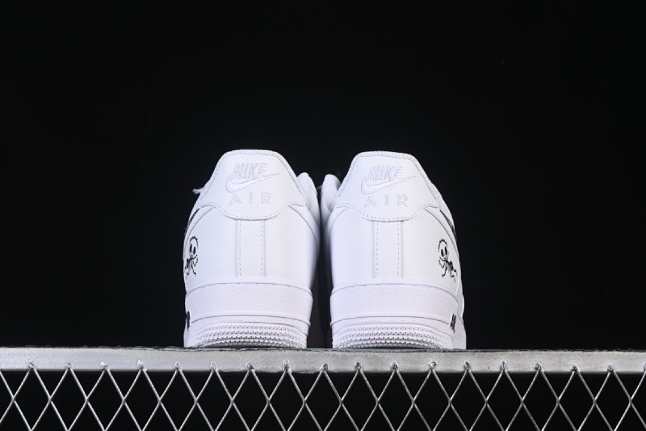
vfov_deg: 18.2
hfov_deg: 27.0
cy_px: 216
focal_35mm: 75
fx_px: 1346
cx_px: 323
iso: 160
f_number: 8
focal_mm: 50
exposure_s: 1/100
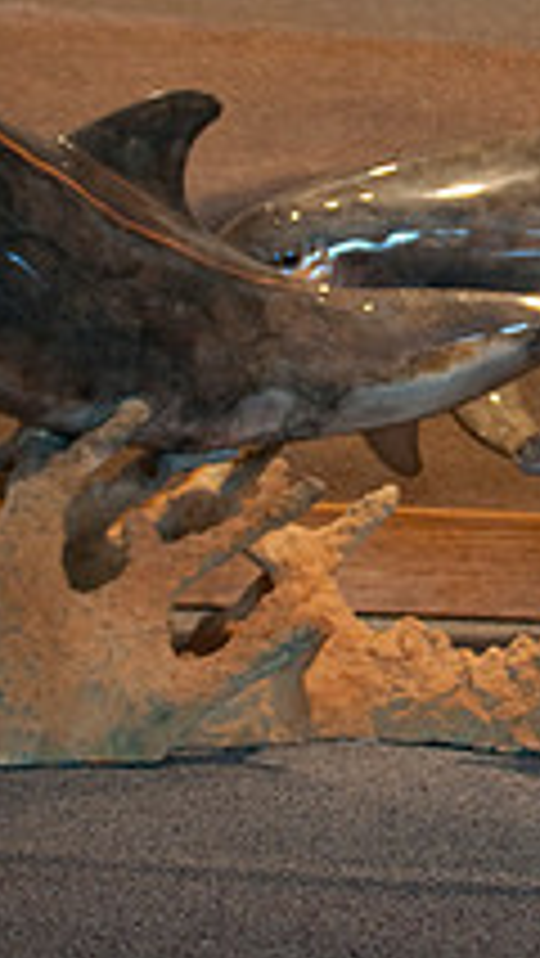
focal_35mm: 137
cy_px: 286
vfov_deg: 15.6
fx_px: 3483
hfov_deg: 8.8
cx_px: 572
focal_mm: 32
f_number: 4.2
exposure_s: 1/60
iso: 500
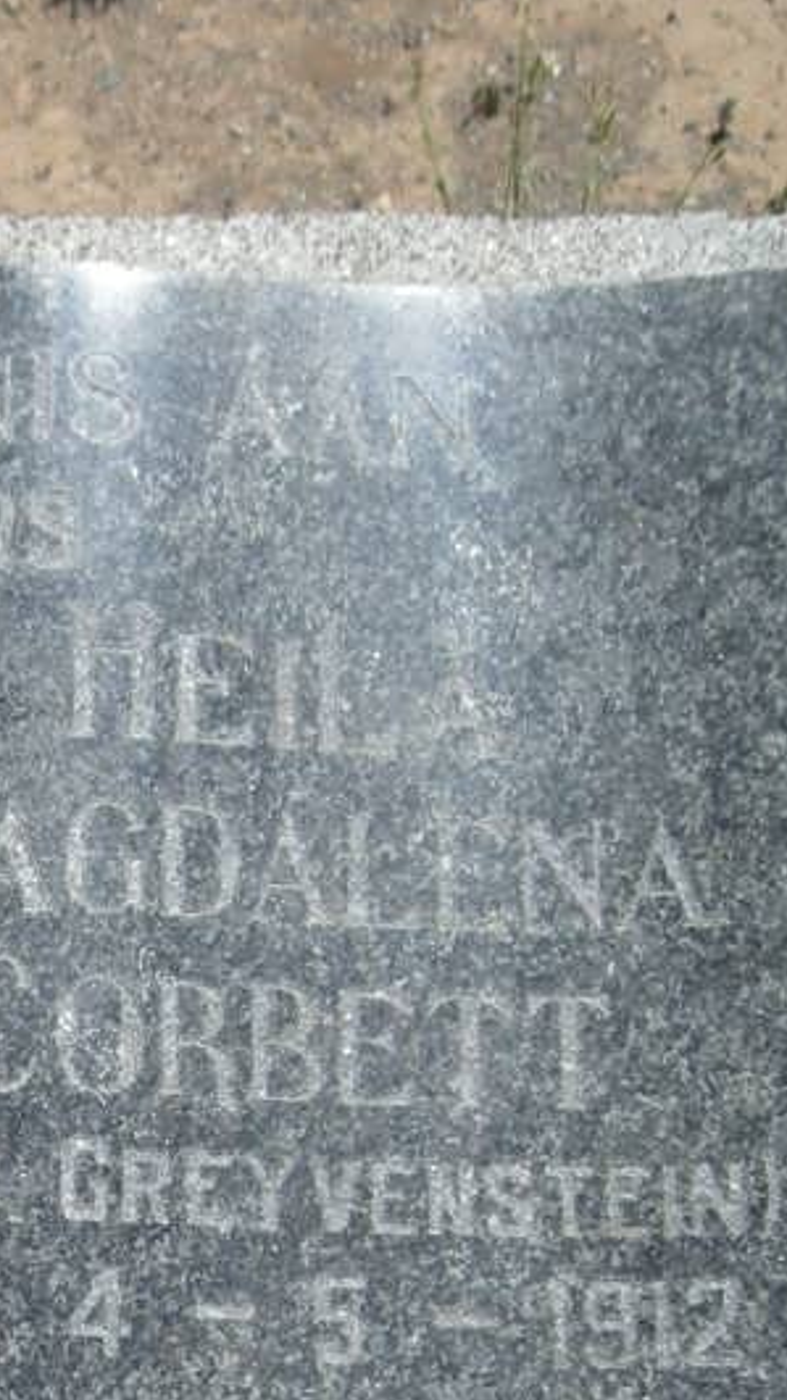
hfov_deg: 13.6
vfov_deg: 24.4
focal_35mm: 86
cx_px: -221
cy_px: 1076
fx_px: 3193
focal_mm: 5.7
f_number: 5.7
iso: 50
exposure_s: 1/264
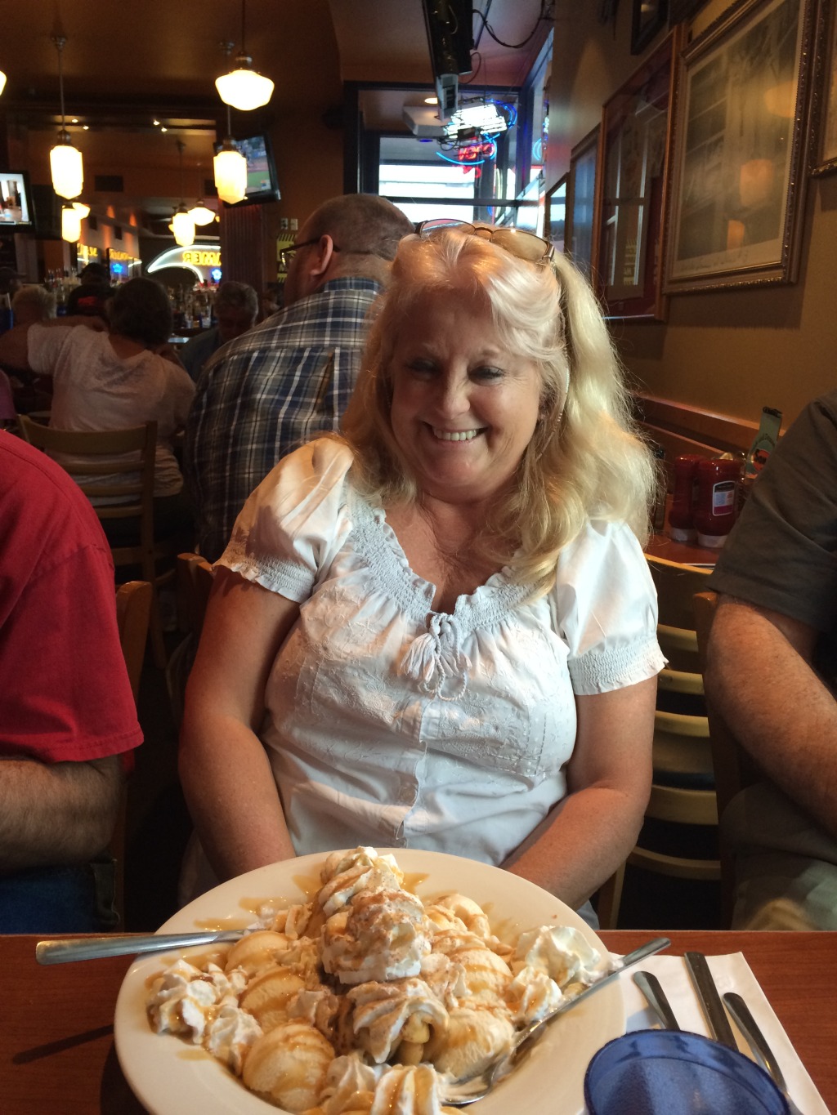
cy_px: 558
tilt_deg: -14.2
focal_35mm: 29
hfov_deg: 48.2
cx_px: 418
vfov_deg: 61.7
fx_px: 935
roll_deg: +0.5
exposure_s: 1/30
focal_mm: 4.15
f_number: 2.2
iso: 125
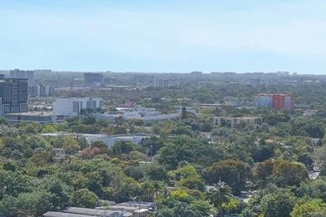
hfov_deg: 17.2
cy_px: 42
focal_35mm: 109
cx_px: -137
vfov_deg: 12.5
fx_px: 987
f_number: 6.3
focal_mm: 20
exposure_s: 1/8000
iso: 320
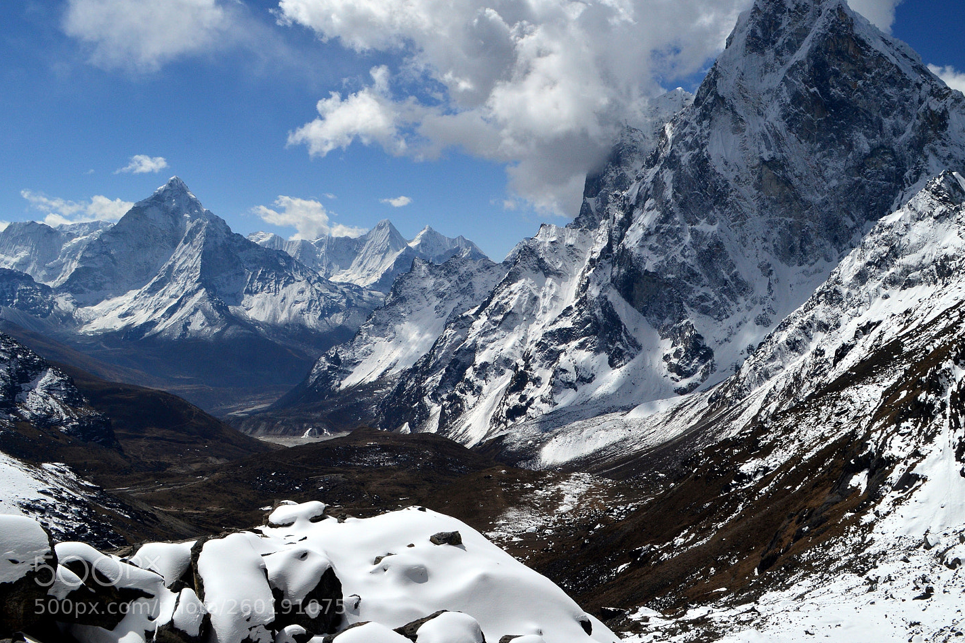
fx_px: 992
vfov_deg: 35.9
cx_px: 534
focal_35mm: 37
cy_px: 301
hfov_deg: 51.8
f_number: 13
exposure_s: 1/400
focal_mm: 22
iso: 320
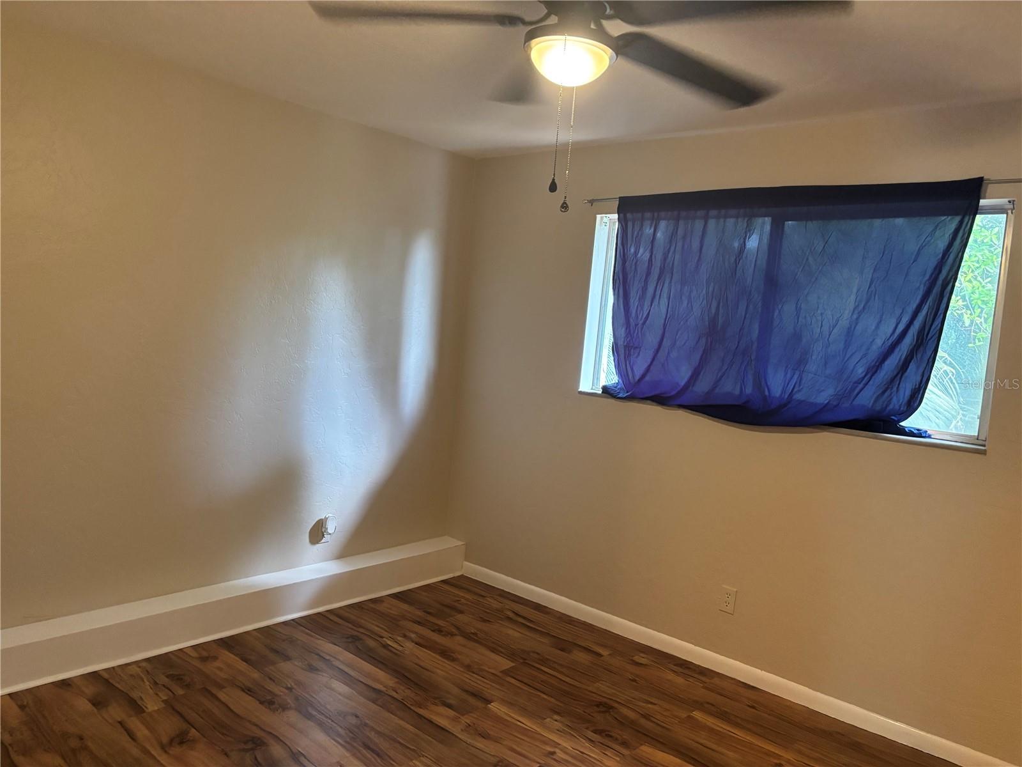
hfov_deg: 67.3
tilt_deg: -4.1
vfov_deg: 53.1
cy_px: 384
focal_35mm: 26
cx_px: 511
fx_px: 768
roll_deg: -4.7
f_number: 1.6
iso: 400
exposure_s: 1/60
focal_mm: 5.96
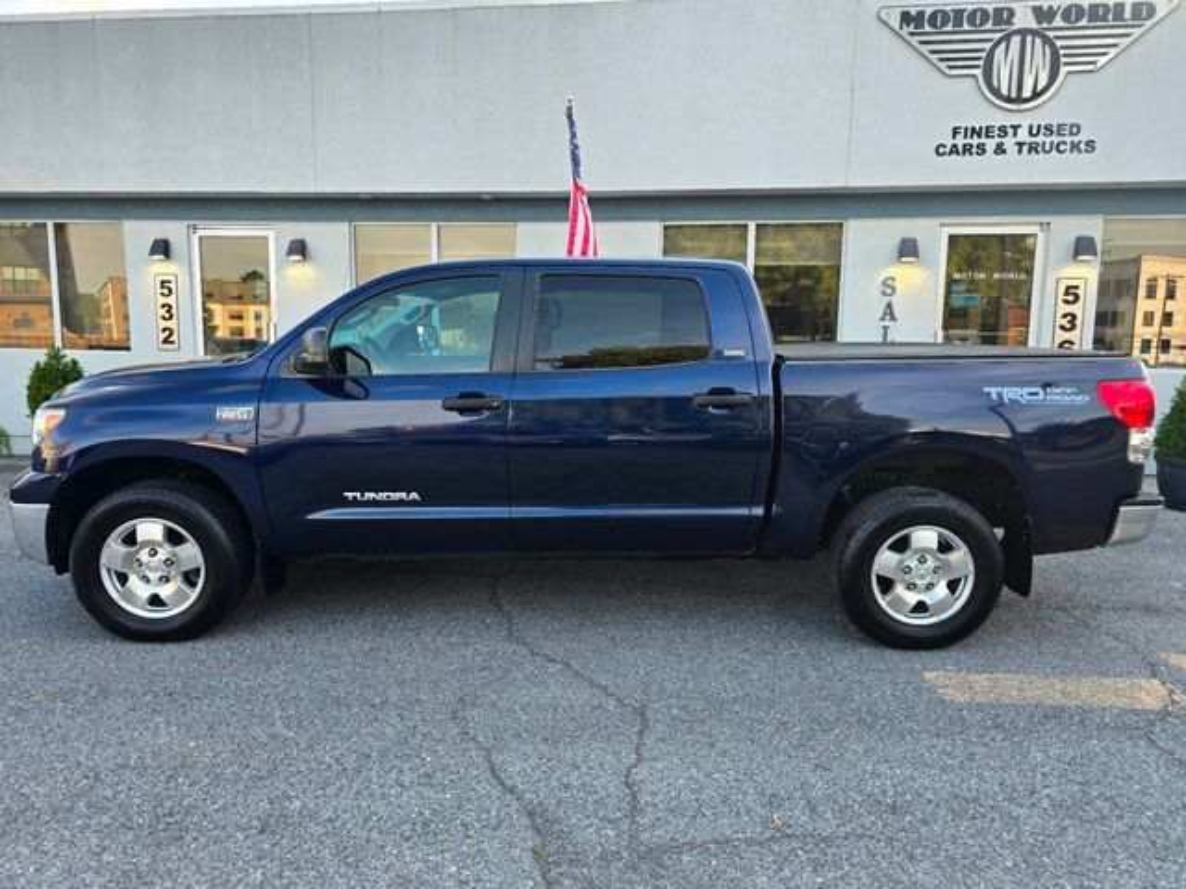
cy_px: 444
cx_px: 593
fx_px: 788
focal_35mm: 23
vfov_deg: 58.9
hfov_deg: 73.9
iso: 32
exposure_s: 1/180
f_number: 1.7
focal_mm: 6.3
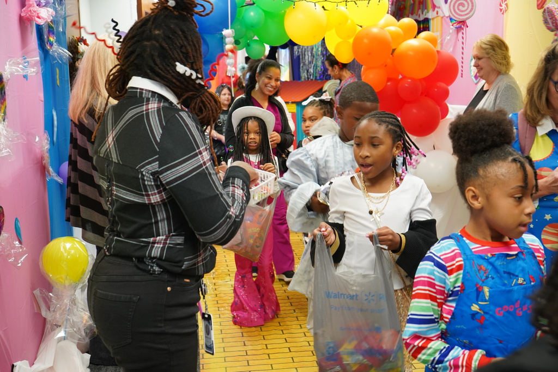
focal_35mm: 44
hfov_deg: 44.5
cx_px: 279
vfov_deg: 30.5
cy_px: 186
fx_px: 682
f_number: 6.3
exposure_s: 1/50
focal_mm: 44
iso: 2000
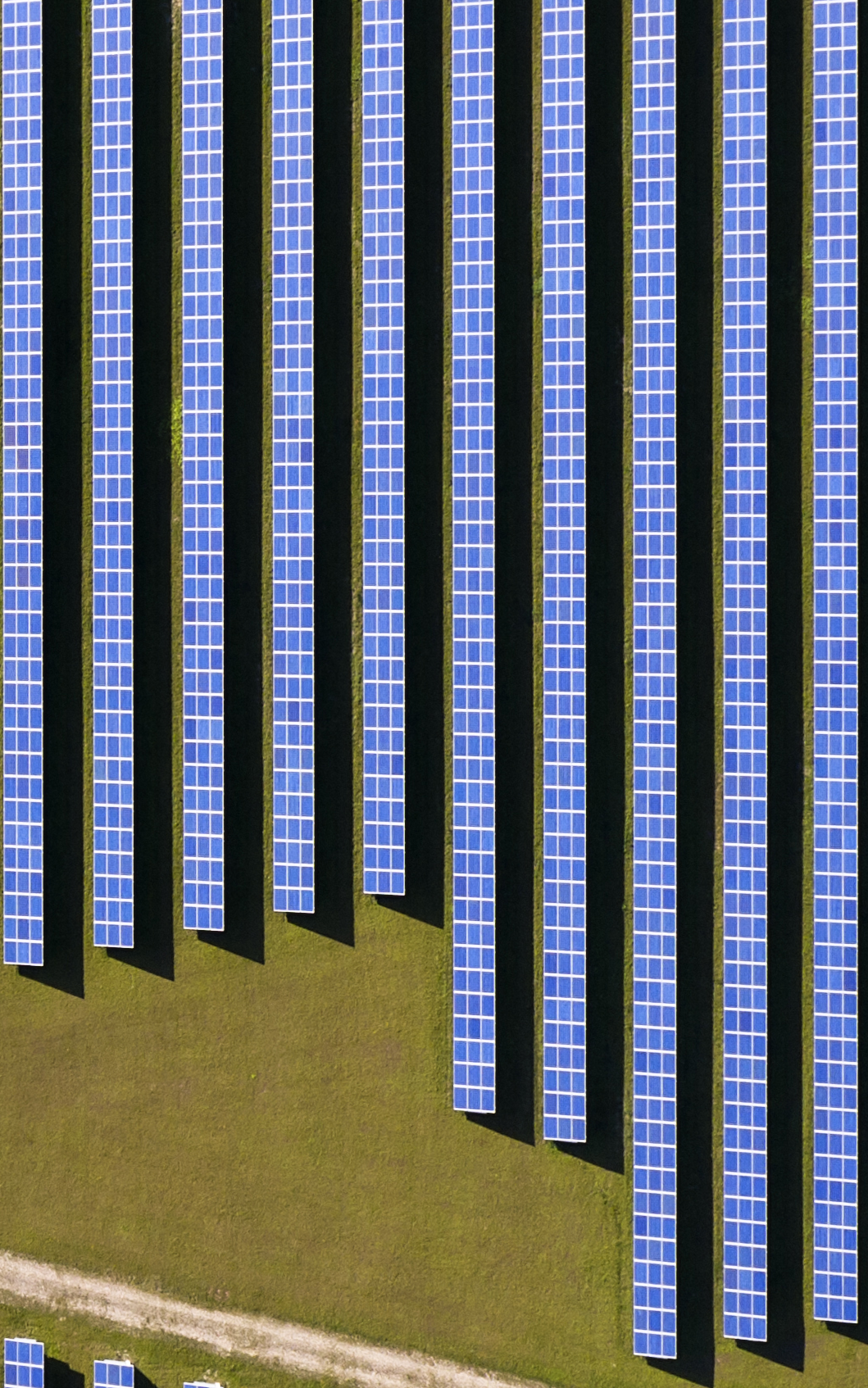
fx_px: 3482
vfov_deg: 22.5
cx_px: -74
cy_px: 528
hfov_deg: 13.9
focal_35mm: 92
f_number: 8
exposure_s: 1/120
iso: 100
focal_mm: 10.26
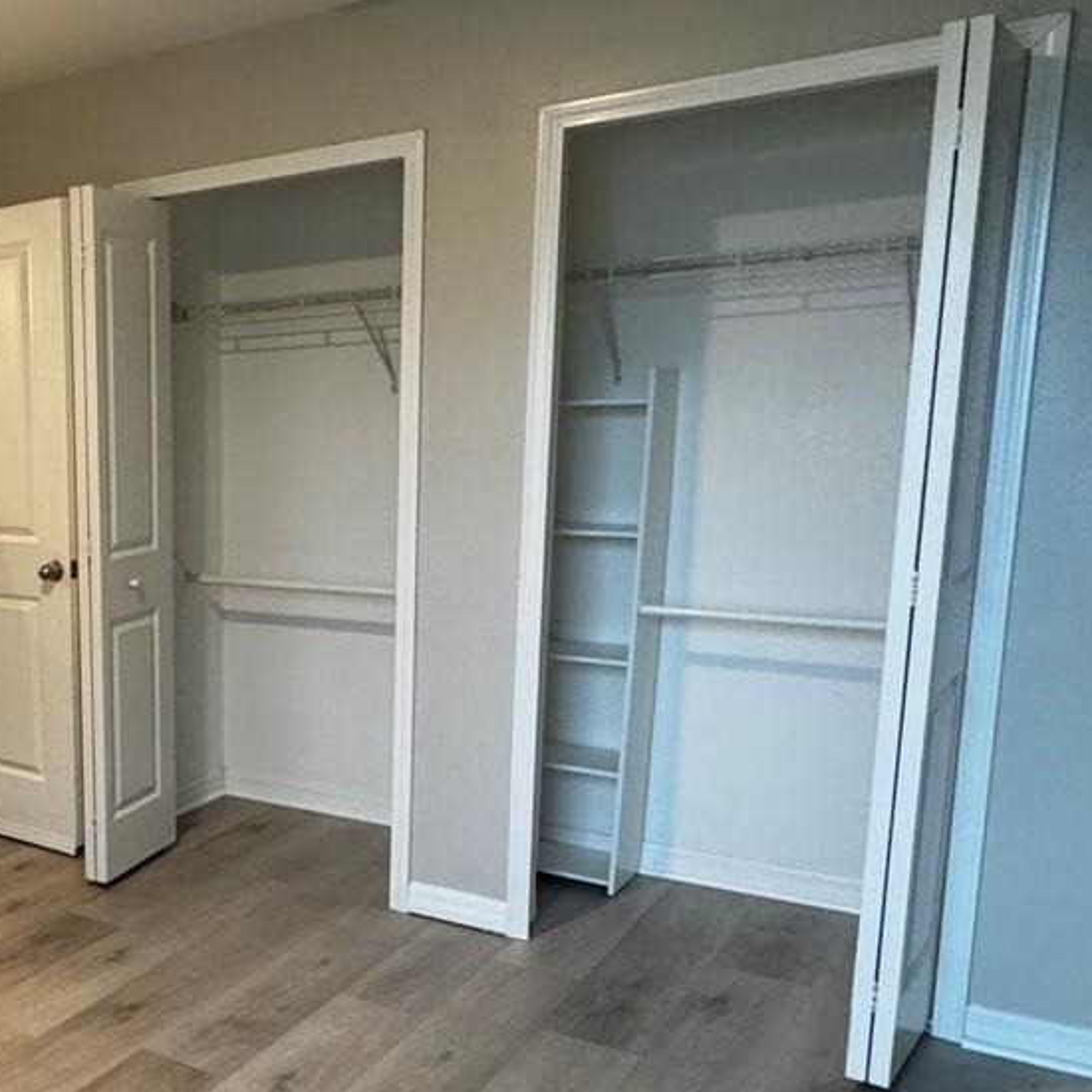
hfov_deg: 40.7
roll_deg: +1.7
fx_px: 1285
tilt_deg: -10.0
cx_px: 18
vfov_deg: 45.9
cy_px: 635
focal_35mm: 36
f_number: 2.2
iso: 320
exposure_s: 1/60
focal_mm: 2.22
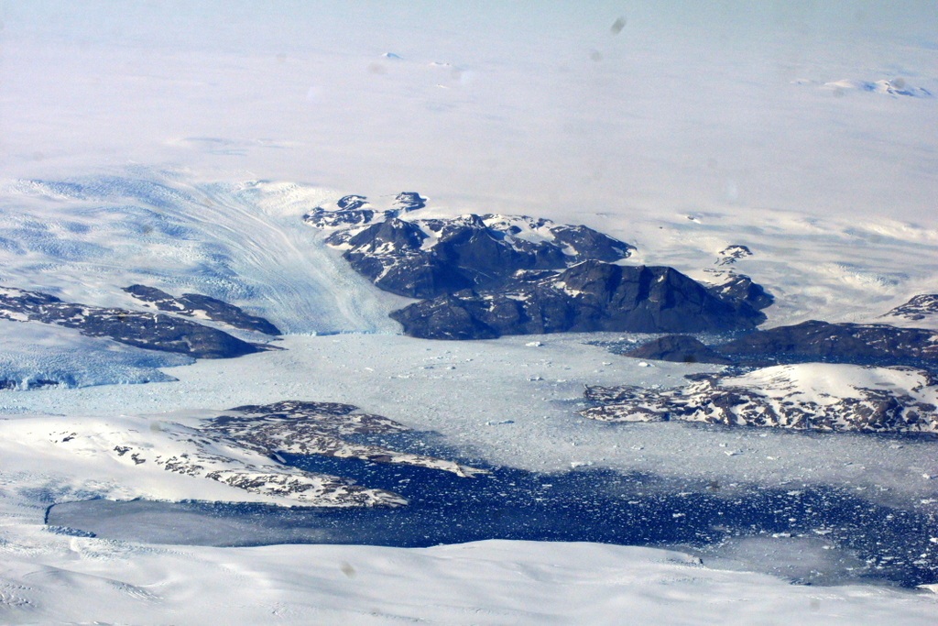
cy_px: 313
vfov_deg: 13.0
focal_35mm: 105
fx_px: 2736
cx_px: 469
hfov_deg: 19.5
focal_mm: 70
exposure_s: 1/640
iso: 200
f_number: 13
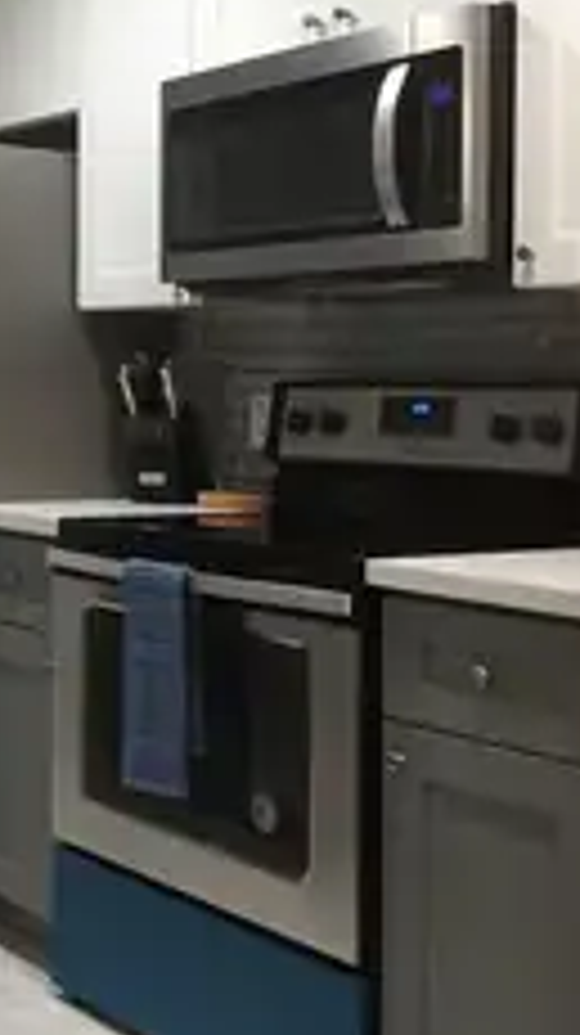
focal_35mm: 55
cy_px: 374
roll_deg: -0.4
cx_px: -153
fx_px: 1507
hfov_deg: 20.1
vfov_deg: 37.6
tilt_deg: -0.1
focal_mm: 4.15
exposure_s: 1/30
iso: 100
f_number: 2.2
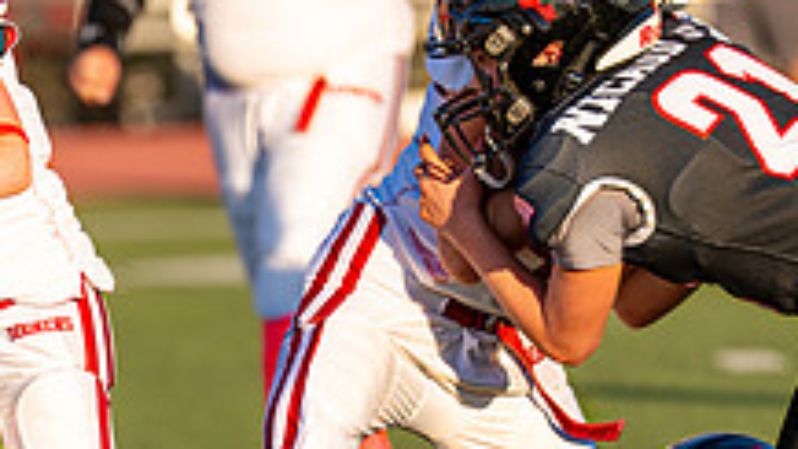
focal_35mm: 666
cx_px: -117
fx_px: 14091
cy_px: 344
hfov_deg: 3.2
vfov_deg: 1.8
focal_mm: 200
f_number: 2.8
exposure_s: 1/1250
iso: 100
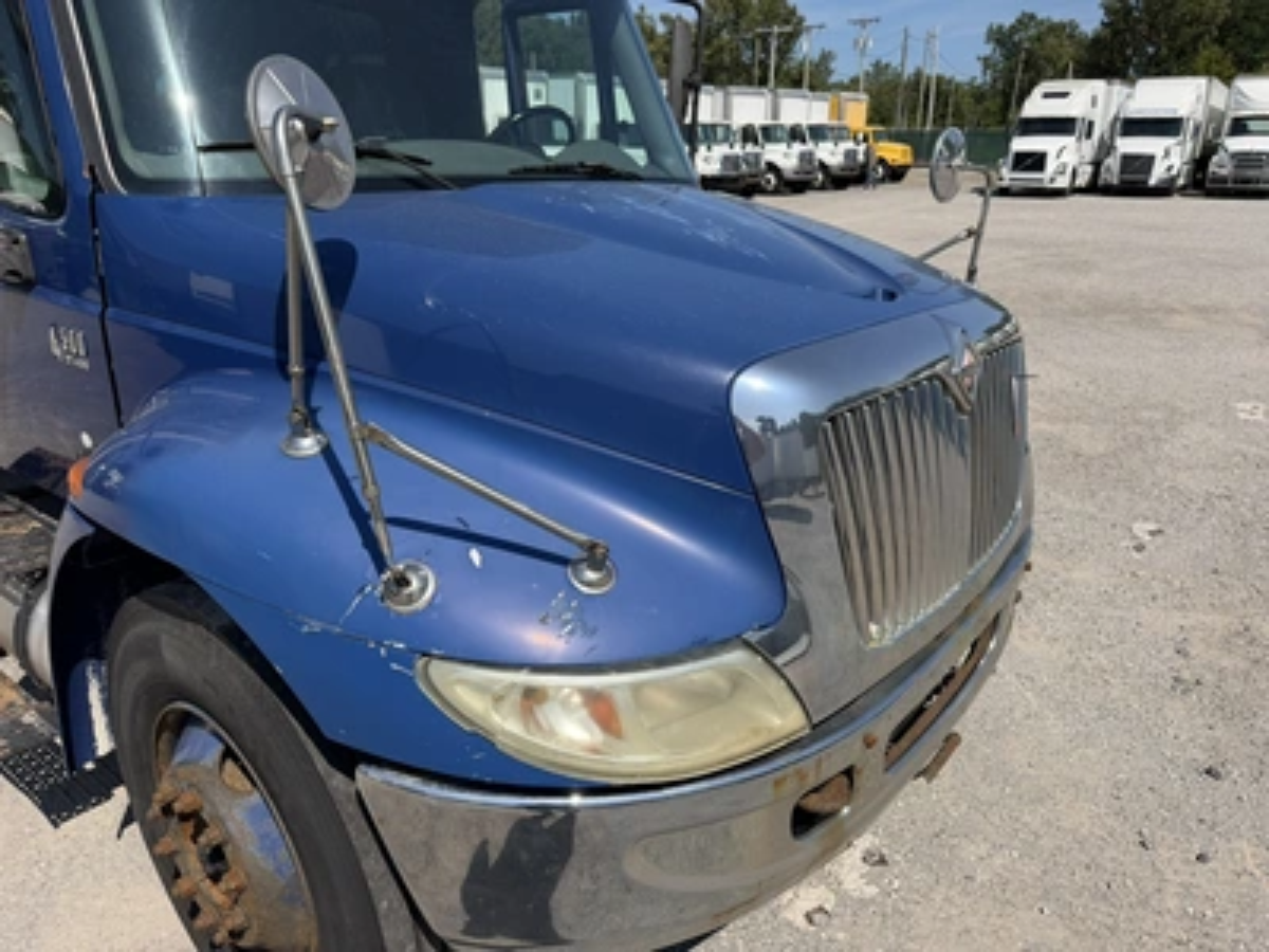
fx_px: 880
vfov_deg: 56.8
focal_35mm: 24
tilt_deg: -20.0
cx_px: 634
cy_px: 476
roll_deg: +0.1
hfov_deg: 71.6
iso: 125
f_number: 1.78
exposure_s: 1/7353
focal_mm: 6.76
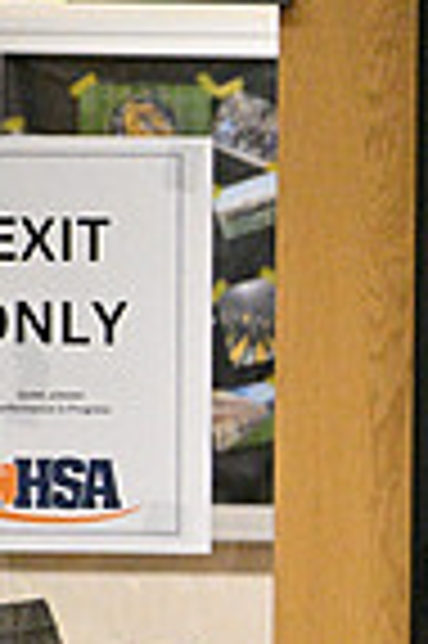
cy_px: 781
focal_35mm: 609
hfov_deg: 2.2
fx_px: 10886
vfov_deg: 3.4
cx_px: 1302
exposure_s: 1/1000
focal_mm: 150
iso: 12800
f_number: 2.8
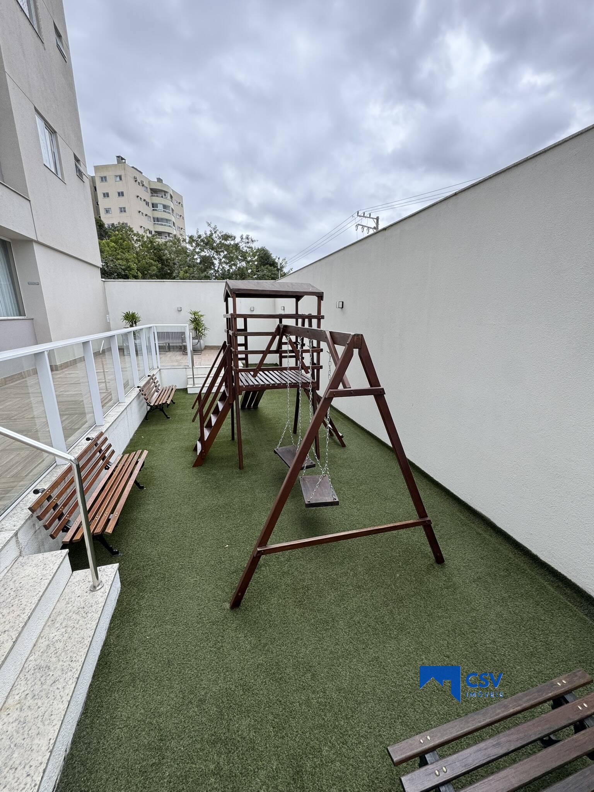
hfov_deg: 85.7
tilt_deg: -14.6
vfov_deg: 102.1
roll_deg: +1.7
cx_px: 297
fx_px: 320
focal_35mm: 14
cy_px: 396
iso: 40
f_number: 2.2
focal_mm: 2.22
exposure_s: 1/152
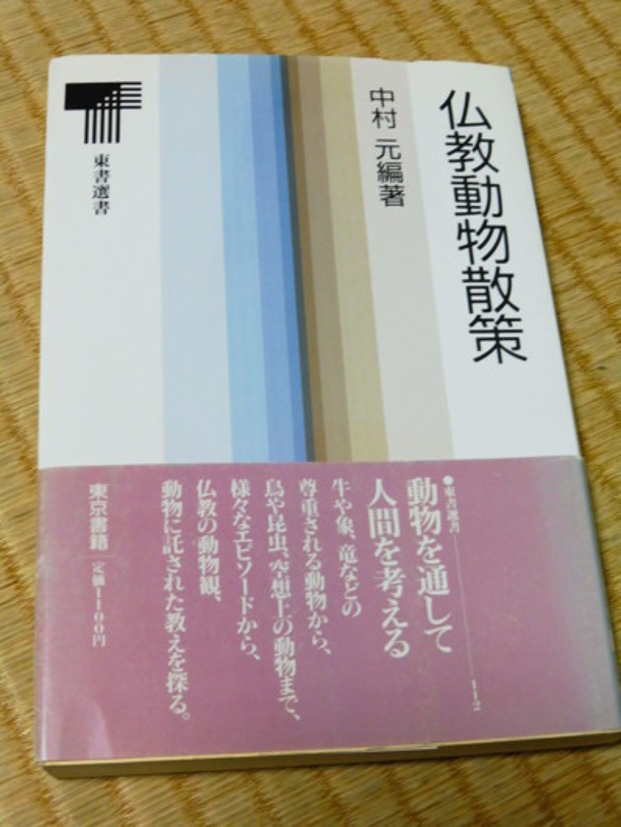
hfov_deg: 27.1
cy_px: 414
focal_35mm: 54
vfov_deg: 35.5
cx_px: 310
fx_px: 1291
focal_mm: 9.7
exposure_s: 1/13
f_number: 4.6
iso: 400
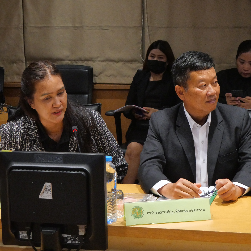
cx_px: 172
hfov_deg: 20.3
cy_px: 125
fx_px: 697
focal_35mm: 85
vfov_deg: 20.4
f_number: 5
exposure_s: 1/100
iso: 2500
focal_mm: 32
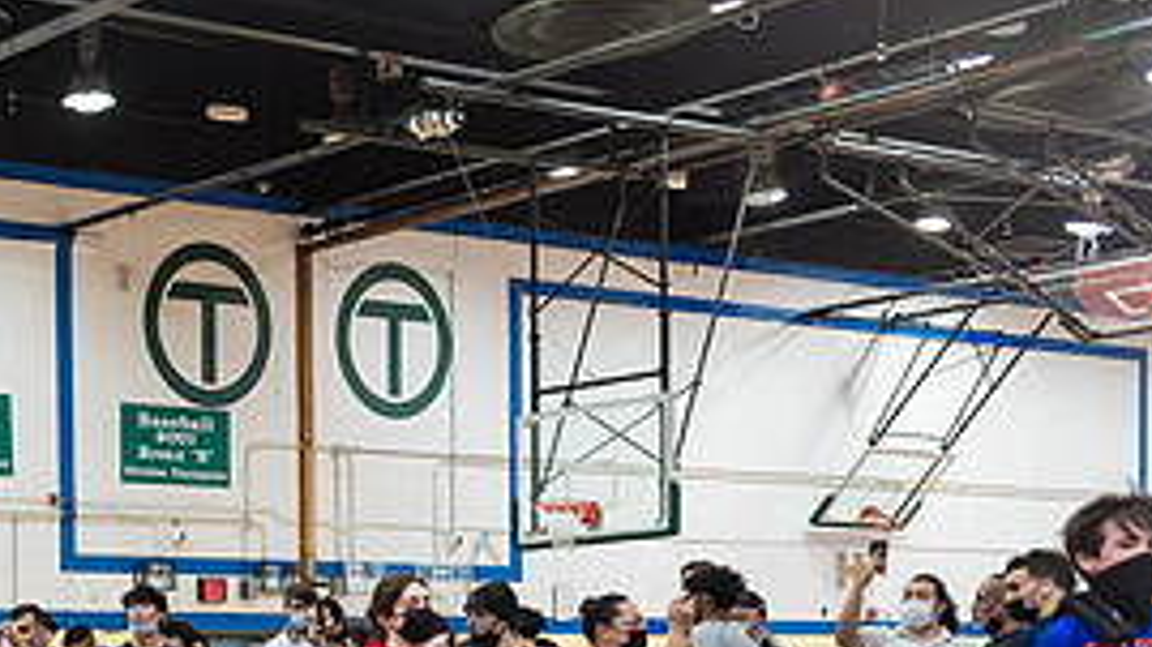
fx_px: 2412
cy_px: 812
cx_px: -73
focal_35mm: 79
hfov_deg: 25.2
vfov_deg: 14.7
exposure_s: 1/400
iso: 4000
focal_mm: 35
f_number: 3.5
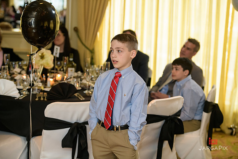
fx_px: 562
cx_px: 119
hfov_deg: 23.9
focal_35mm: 85
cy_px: 80
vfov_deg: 16.1
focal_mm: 85
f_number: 3.2
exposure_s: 1/125
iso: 1600
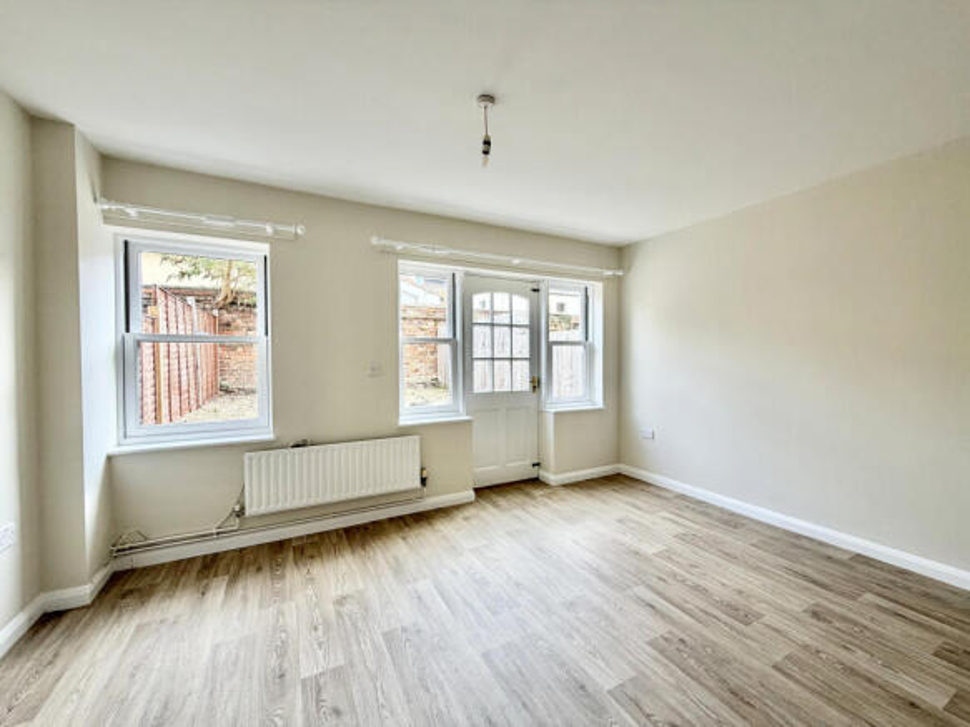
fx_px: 392
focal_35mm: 14
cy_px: 364
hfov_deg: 102.1
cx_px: 485
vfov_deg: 85.7
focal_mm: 2.22
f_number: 2.2
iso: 64
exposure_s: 1/121
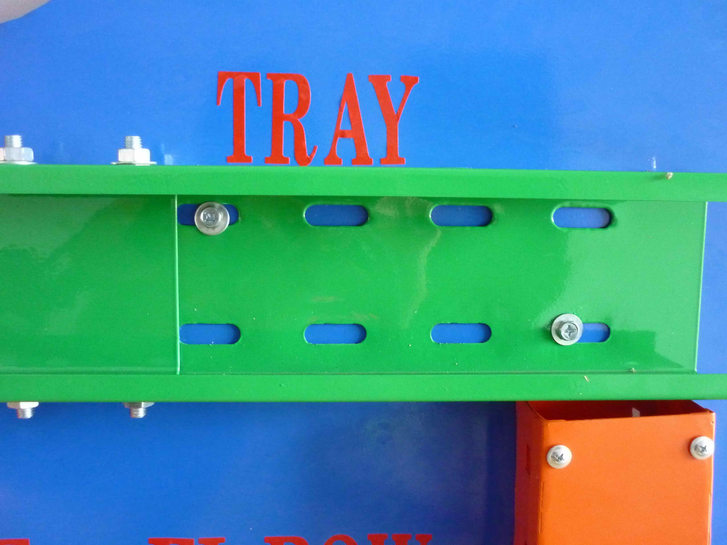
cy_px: 272
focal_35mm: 33
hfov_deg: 55.4
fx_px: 693
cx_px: 364
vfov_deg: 42.9
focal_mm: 5.5
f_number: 2.8
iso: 800
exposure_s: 1/30
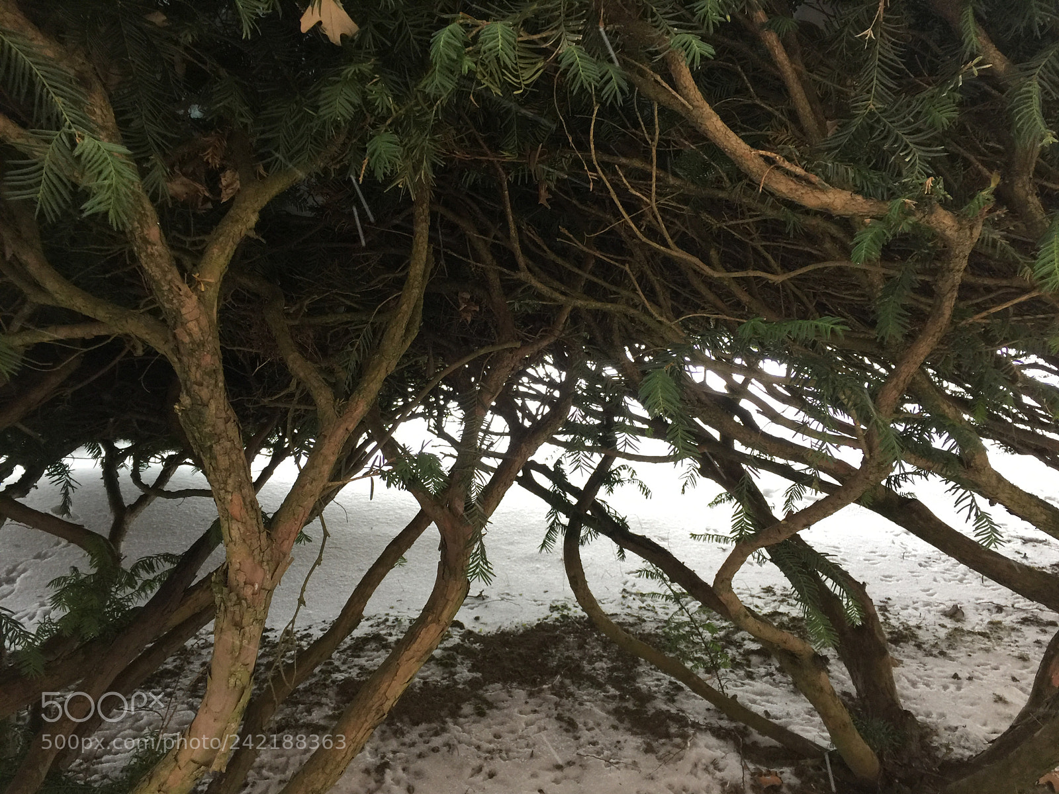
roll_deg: -1.6
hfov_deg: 61.7
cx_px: 530
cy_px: 397
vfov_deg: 48.2
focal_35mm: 29
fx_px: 887
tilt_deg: -12.0
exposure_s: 1/15
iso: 64
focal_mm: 4.15
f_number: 2.2
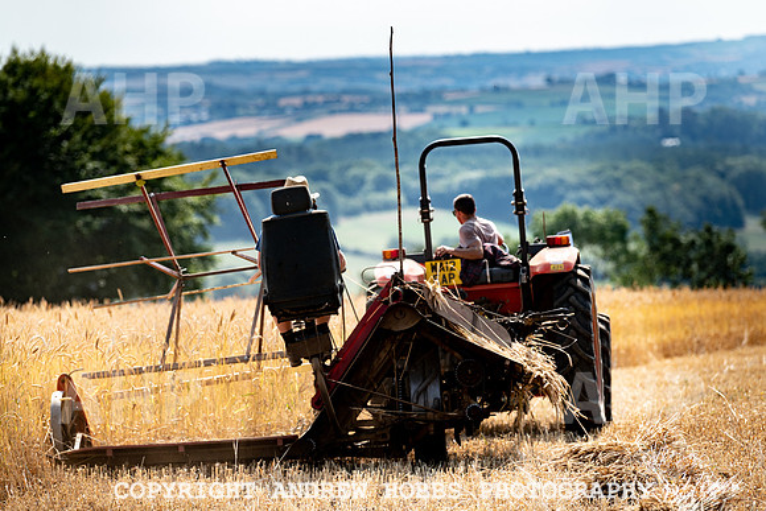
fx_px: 4256
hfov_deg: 10.3
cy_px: 256
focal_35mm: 200
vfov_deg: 6.9
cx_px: 383
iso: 64
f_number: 4
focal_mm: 200
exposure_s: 1/1250
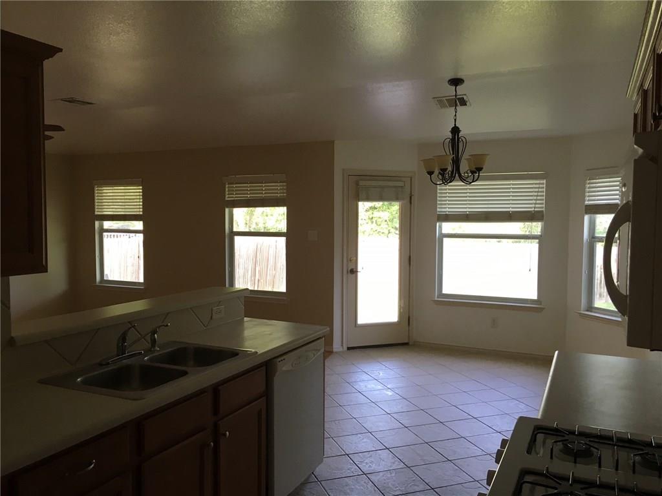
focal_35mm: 29
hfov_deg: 61.7
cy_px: 248
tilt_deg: -4.1
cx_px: 331
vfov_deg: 48.2
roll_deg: -0.5
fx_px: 555
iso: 32
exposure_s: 1/30
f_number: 2.2
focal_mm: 4.15
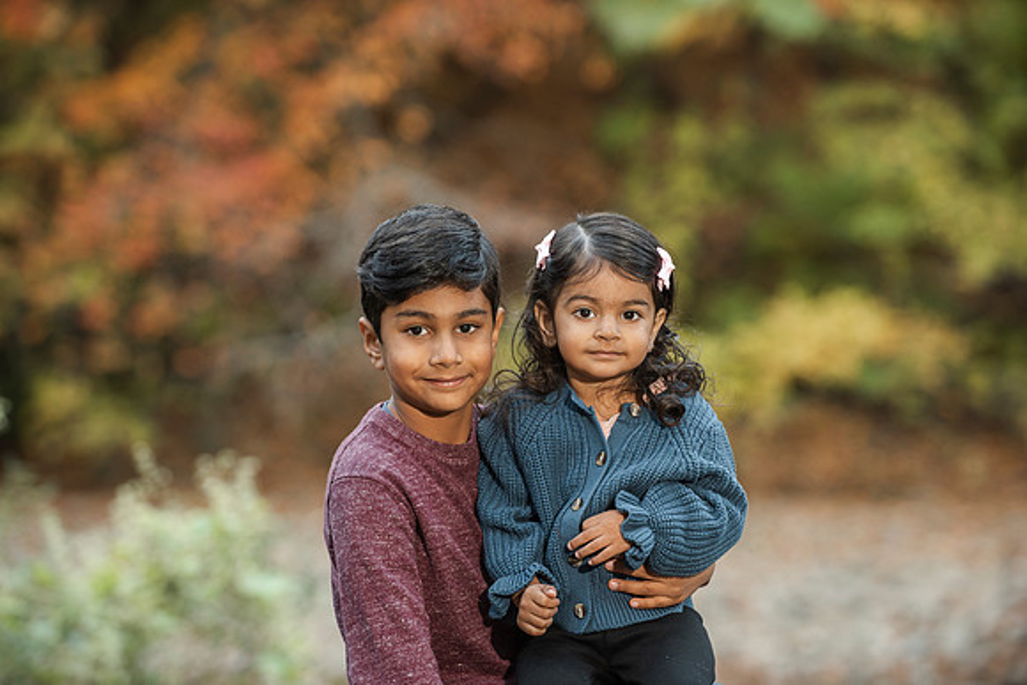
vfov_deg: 8.9
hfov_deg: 13.2
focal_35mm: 155
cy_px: 342
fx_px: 4423
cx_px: 514
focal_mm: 155
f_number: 4
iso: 640
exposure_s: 1/125
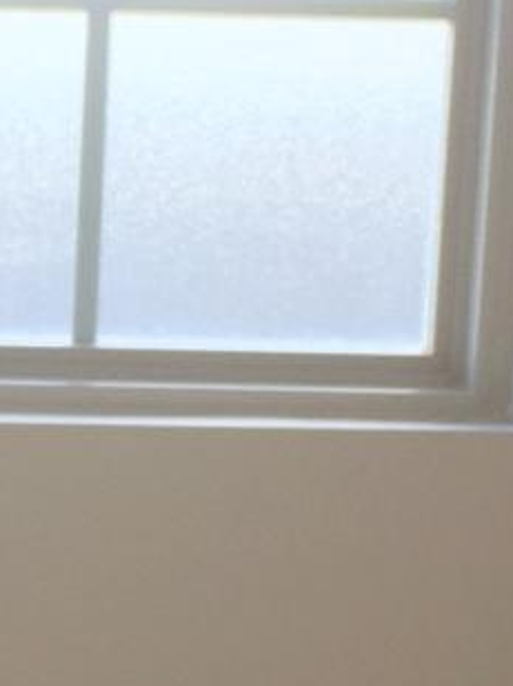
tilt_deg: -9.7
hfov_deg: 7.7
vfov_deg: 10.5
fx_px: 3723
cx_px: -260
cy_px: 582
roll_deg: -1.9
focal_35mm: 188
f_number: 2.2
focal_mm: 4.15
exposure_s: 1/120
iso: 40
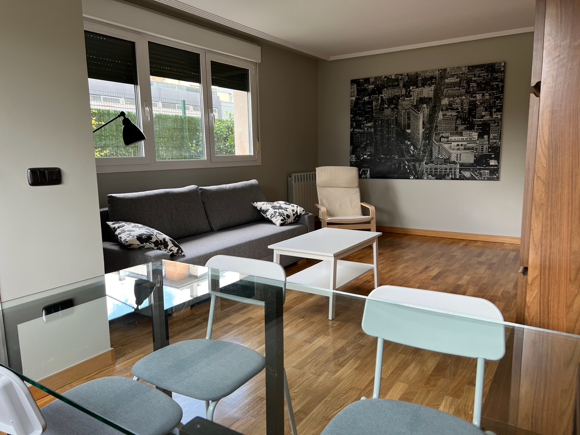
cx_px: 290
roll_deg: +0.9
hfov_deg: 67.3
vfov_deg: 53.1
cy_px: 218
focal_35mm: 26
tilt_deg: -9.4
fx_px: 436
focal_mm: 5.7
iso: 50
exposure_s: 1/123
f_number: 1.5
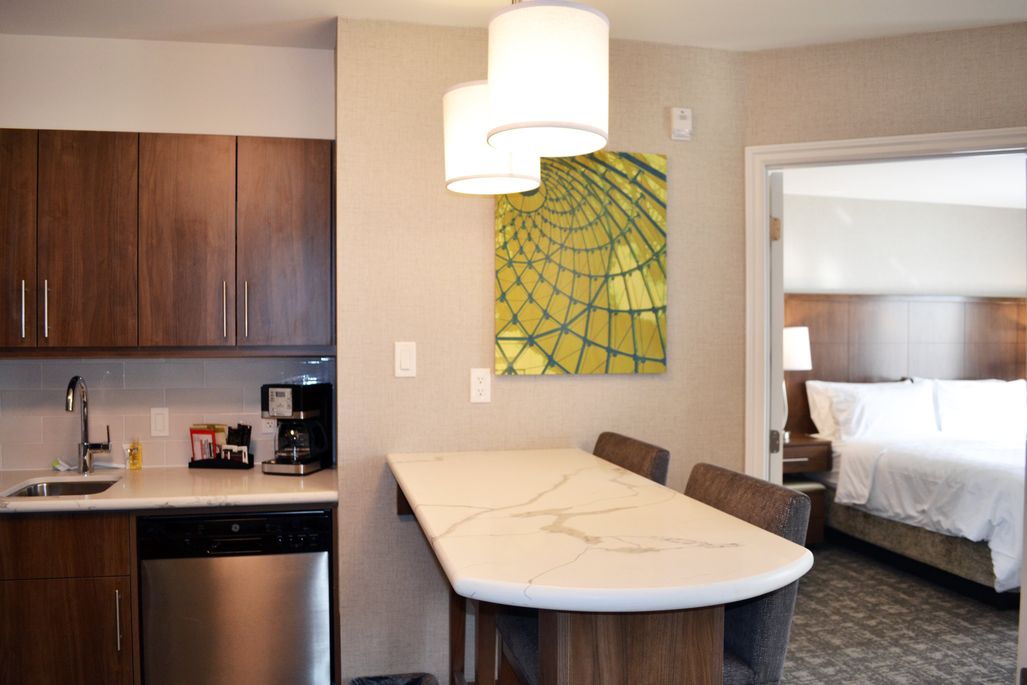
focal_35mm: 27
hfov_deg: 67.4
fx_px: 770
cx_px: 514
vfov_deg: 47.9
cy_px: 342
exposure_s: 1/60
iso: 400
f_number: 4
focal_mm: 18
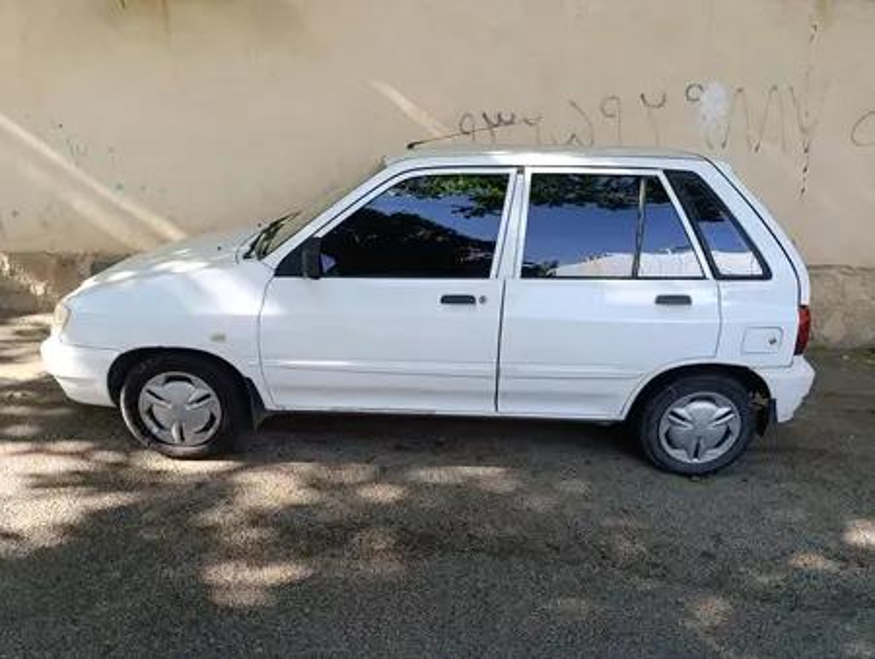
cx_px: 438
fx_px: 582
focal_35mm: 23
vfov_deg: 59.0
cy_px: 330
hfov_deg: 73.8
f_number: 1.65
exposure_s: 1/100
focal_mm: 6.14
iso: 80
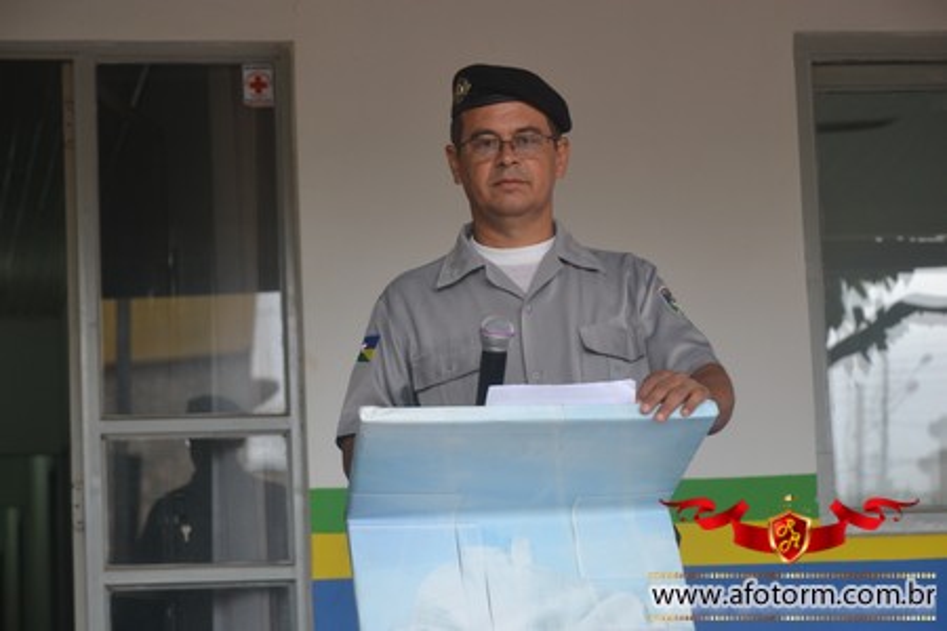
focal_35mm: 105
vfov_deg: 13.0
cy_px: 316
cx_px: 474
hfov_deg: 19.5
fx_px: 2762
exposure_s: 1/125
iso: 450
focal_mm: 70
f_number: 5.3
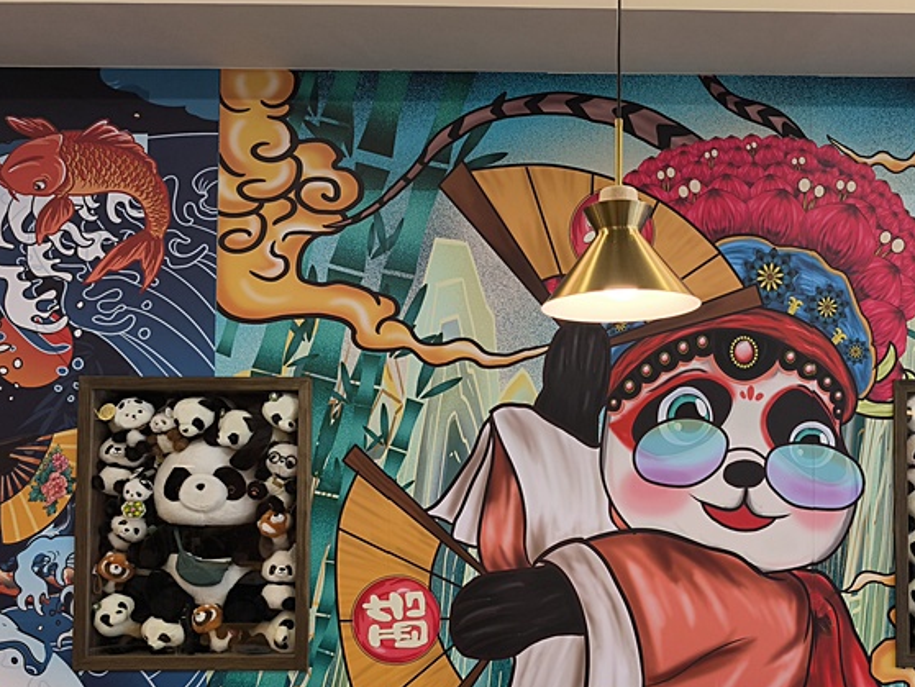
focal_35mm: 33
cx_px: 617
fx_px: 873
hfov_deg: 54.1
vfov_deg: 42.4
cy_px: 457
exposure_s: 1/121
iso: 80
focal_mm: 6.57
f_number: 1.6
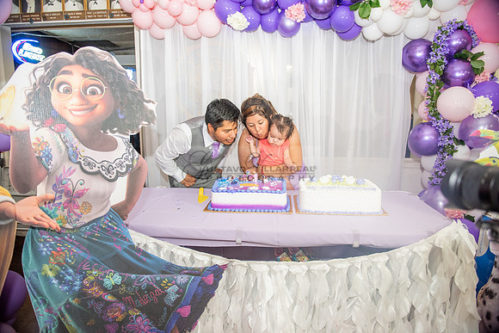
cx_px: 250
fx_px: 333
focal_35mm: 24
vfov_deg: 53.2
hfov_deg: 73.7
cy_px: 166
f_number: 2.8
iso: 1000
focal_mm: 24
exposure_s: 1/125
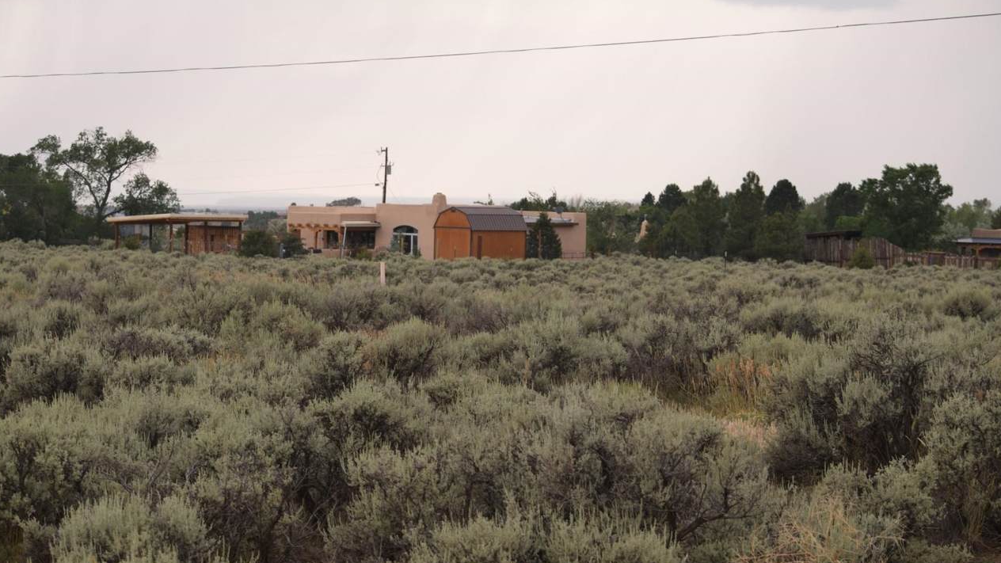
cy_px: 316
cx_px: 500
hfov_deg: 24.3
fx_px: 2323
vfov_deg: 13.8
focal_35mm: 88
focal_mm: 55
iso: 400
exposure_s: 1/160
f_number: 6.3
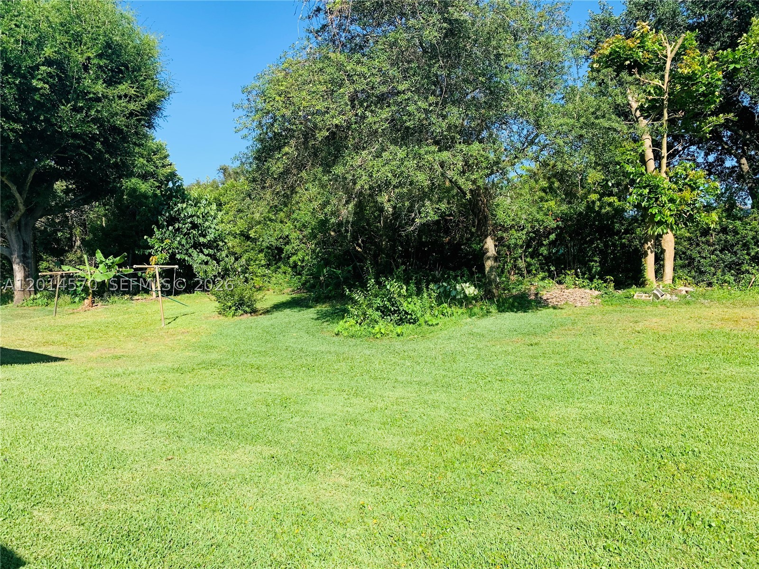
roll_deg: +1.0
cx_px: 380
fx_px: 570
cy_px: 284
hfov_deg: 67.3
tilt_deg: -2.5
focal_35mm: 26
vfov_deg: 53.1
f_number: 1.8
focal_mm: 4.25
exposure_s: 1/1250
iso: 25
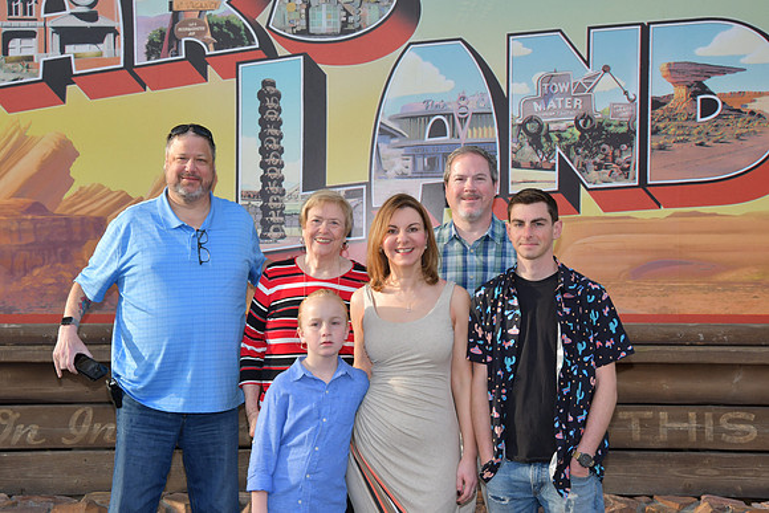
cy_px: 256
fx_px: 1218
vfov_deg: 23.8
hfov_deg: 35.0
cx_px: 384
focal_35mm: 57
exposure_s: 1/250
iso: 200
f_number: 8
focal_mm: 38
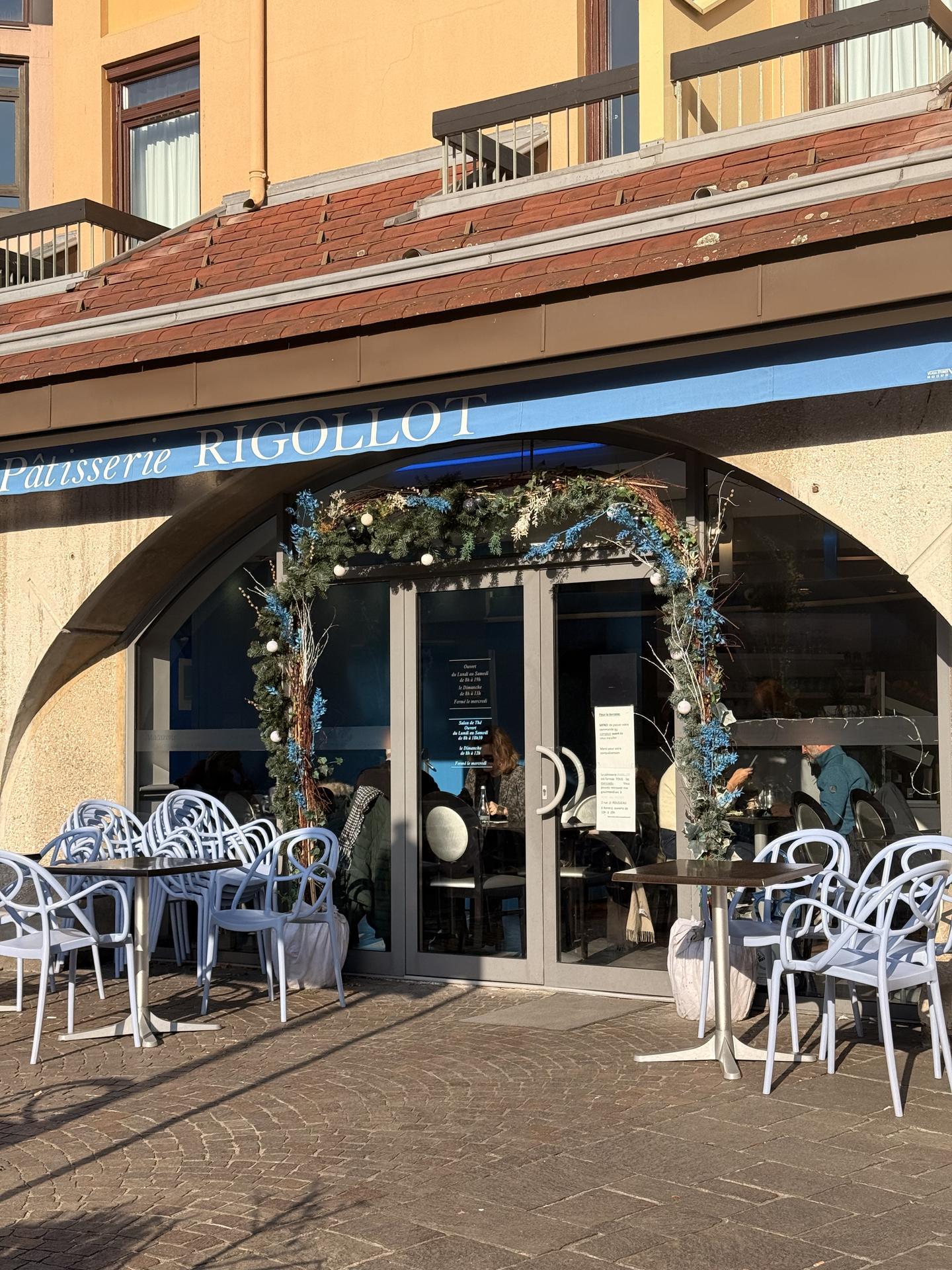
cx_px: 476
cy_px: 635
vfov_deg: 39.7
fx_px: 1760
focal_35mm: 48
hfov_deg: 30.3
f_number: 1.78
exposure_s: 1/4329
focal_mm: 6.76
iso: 100
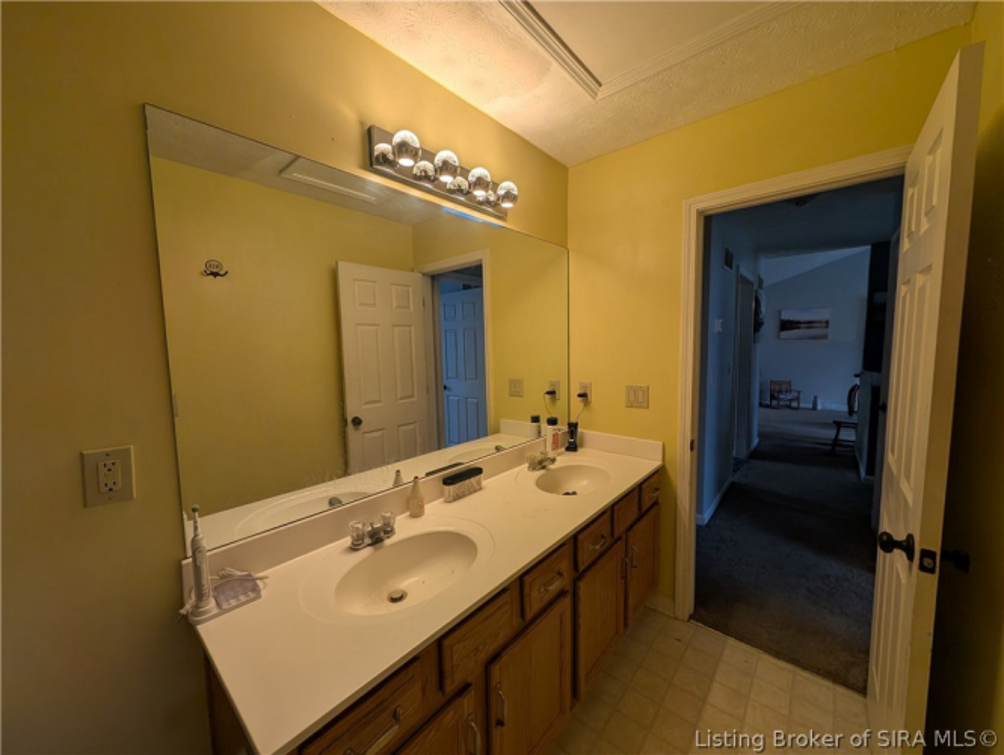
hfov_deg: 110.5
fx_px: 348
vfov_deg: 94.6
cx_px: 502
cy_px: 378
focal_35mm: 12
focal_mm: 2.02
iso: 48
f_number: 1.7
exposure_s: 1/143
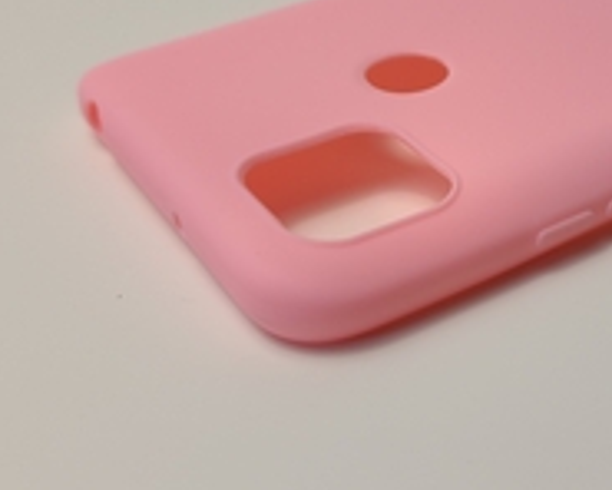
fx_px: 996
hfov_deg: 32.5
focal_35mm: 55
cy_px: 169
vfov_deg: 27.5
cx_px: 546
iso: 40
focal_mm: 5.4
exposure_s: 1/126
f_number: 1.8
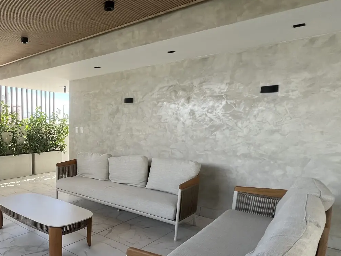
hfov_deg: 62.3
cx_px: 58
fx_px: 246
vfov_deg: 53.5
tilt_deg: -11.0
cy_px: 176
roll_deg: -0.3
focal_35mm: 25
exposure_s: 1/151
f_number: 1.8
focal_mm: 1.57
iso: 32
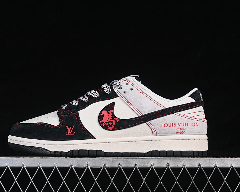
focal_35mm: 85
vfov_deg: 18.1
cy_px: 96
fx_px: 604
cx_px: 108
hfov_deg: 22.5
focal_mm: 50
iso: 160
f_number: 8
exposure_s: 1/80
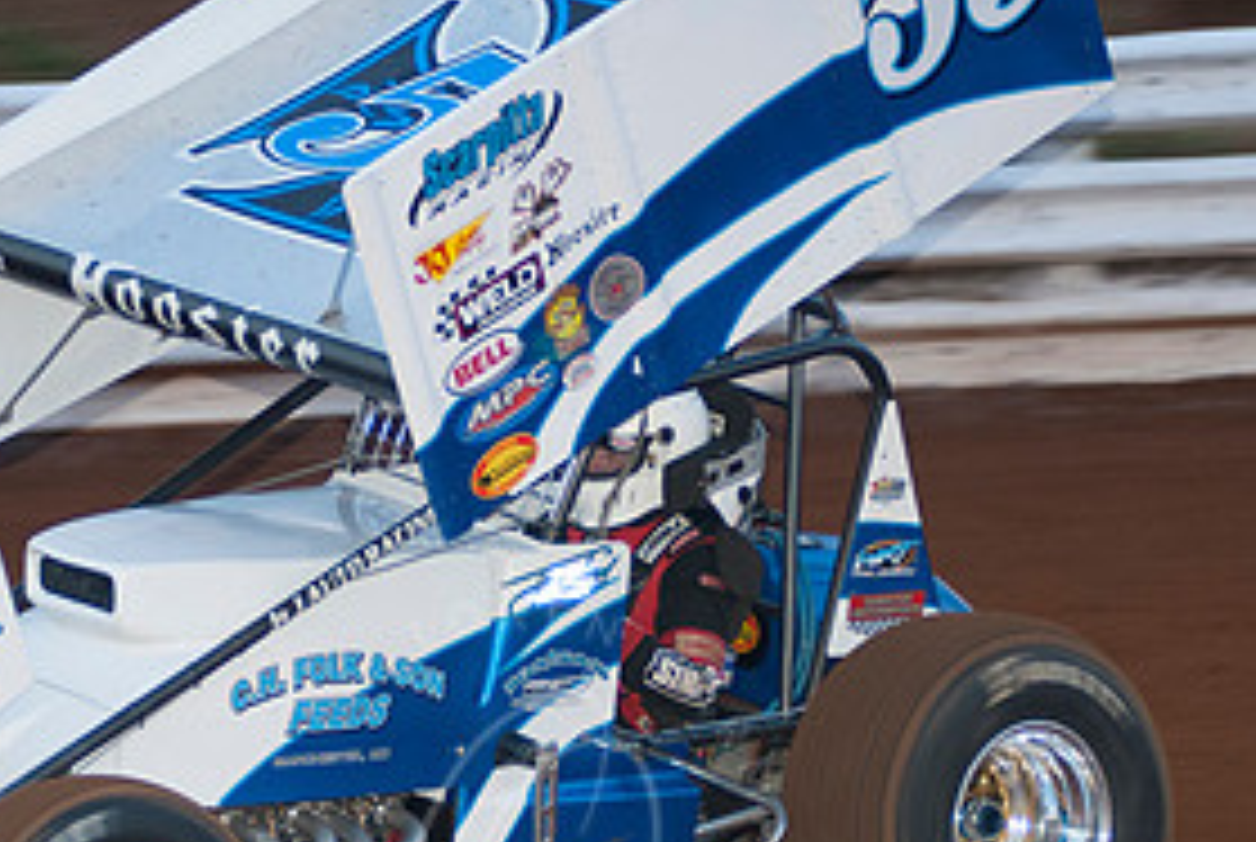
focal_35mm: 296
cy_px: 450
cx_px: 513
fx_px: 10343
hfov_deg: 6.9
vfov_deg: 4.7
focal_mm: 95
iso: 250
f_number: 2.8
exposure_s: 1/400
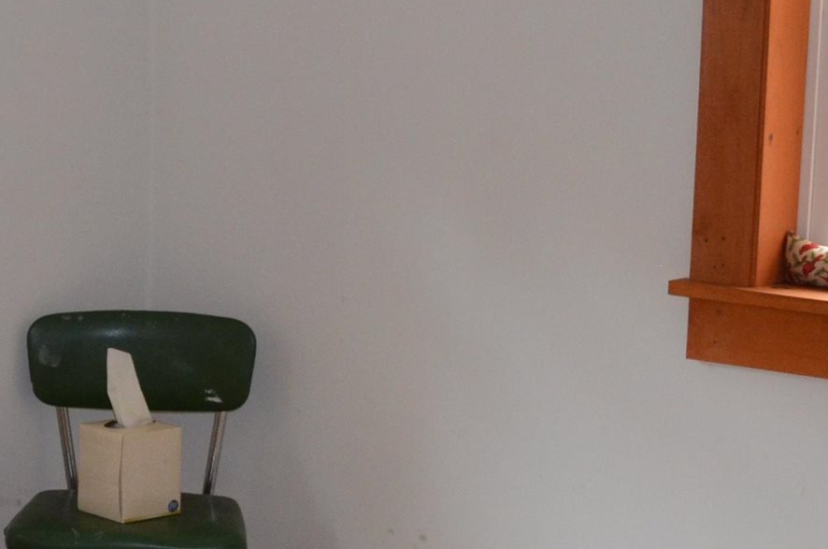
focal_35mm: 104
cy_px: 407
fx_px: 2387
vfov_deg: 13.1
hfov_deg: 19.3
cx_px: 60
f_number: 3.8
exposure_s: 1/60
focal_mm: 20
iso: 1100
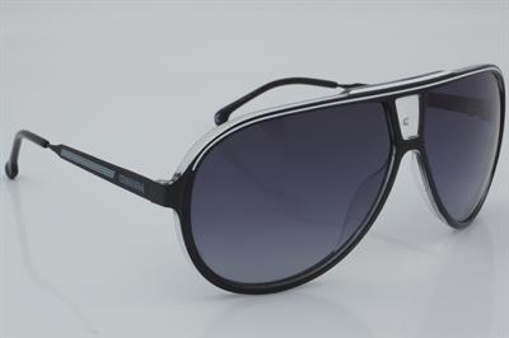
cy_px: 169
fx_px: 1060
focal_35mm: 75
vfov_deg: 18.2
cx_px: 254
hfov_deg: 27.0
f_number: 32
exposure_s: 1/4
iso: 100
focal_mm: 50
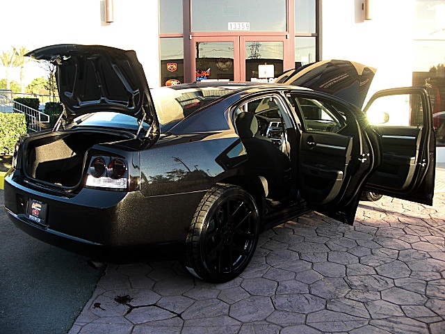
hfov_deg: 51.4
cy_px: 167
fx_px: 463
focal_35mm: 36
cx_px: 222
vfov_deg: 39.7
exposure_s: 1/100
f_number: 2.8
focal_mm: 6.3
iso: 50
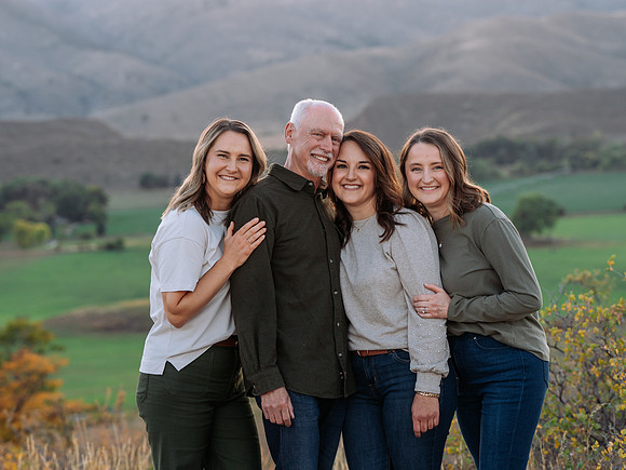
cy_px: 235
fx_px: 2055
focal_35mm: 114
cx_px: 313
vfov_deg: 13.0
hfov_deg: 17.3
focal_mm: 105
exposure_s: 1/160
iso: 500
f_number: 4.5
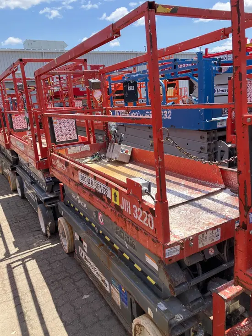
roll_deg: +4.0
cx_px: 126
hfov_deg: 49.8
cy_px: 168
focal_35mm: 28
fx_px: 272
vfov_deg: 63.4
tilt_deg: -13.9
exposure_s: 1/1156
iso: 32
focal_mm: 3.99
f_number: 1.8
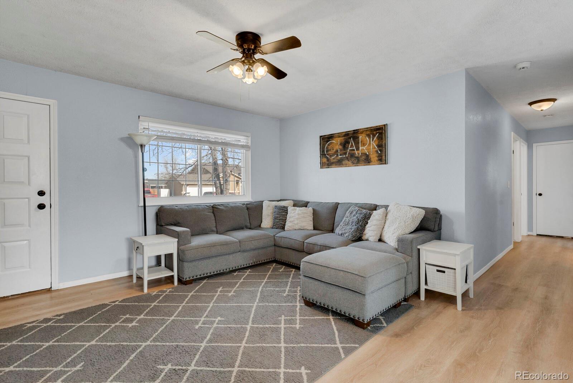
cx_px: 286
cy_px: 192
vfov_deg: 70.5
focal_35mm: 17
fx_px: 271
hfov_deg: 93.3
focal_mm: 17
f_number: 8
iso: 1800
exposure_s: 1/20
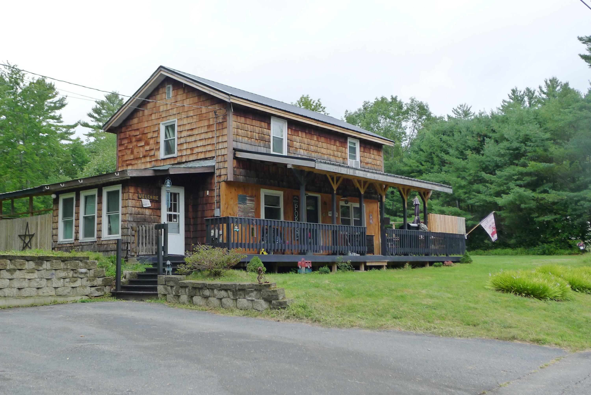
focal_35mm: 40
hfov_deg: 48.4
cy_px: 198
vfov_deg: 33.4
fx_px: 657
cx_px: 296
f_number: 2.8
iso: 125
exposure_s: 1/320
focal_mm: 8.5
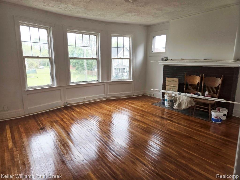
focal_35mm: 23
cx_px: 120
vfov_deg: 58.9
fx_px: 159
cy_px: 90
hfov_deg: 73.9
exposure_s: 1/251
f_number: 1.8
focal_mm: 5.4
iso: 25
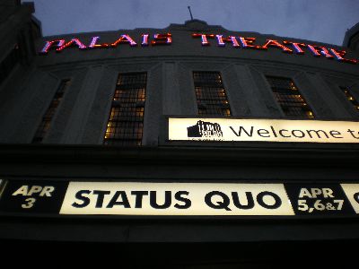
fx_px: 373
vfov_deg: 39.7
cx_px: 180
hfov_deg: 51.4
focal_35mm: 36
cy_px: 134
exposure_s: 1/50
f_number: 3.1
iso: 64
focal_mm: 6.3
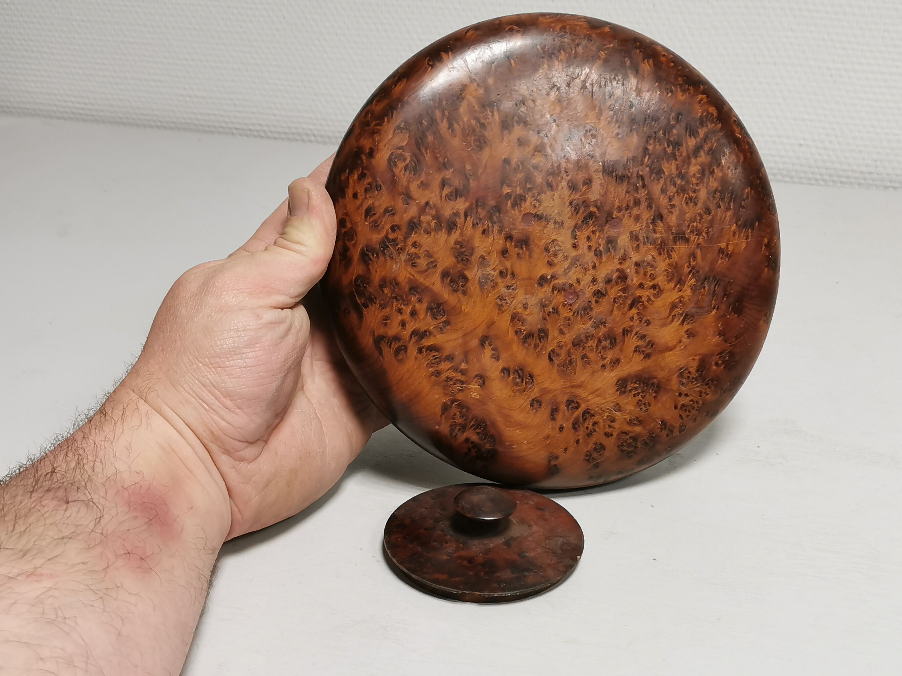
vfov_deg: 31.5
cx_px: 451
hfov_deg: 41.2
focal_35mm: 46
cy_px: 338
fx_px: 1199
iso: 100
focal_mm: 5.58
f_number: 1.8
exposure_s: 1/50
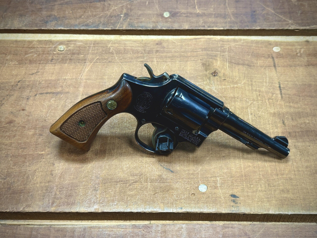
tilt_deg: -56.0
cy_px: 119
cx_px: 158
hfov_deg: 71.6
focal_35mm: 24
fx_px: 220
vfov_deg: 56.8
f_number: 1.78
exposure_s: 1/60
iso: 125
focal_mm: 6.76
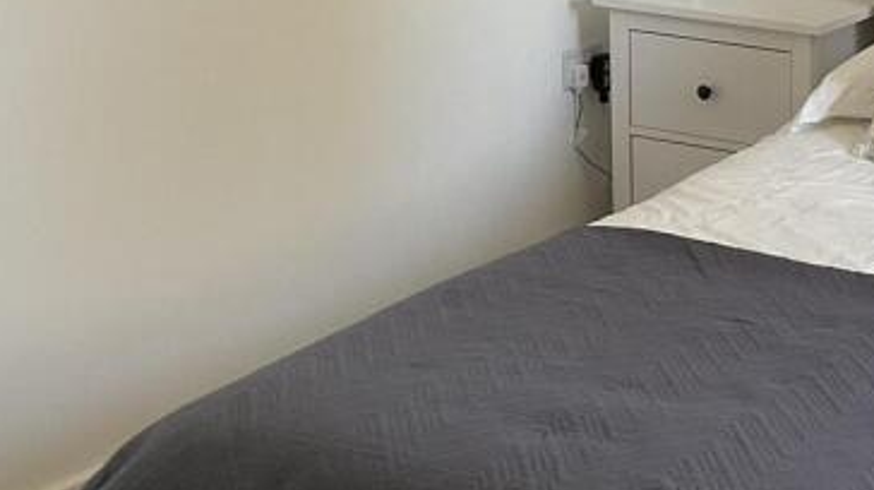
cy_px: 163
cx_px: 910
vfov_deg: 13.5
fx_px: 2061
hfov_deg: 22.8
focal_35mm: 89
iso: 64
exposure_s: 1/83
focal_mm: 3
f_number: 1.8
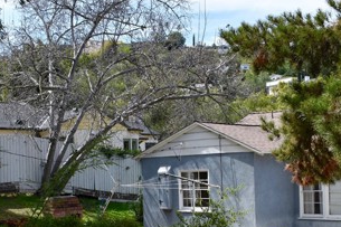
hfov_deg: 31.9
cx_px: 164
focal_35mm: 63
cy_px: 194
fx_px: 596
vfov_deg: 21.2
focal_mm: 20
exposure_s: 1/500
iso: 250
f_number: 8
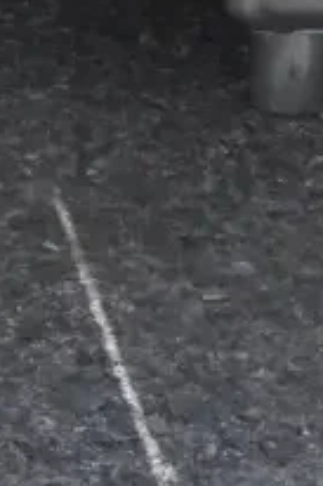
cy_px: -537
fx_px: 3410
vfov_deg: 7.7
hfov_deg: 5.3
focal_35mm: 253
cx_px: -351
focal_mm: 38
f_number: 20
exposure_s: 1/1600
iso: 6400
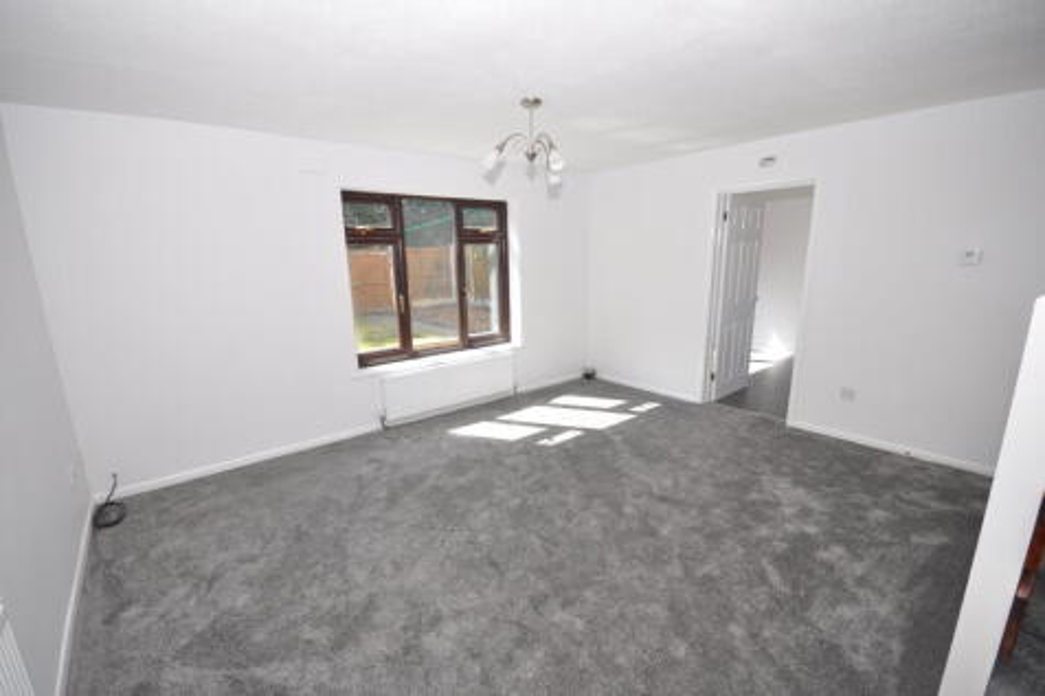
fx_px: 435
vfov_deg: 77.3
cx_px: 522
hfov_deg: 100.4
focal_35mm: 15
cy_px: 348
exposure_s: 1/125
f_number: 5.6
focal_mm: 10
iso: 360
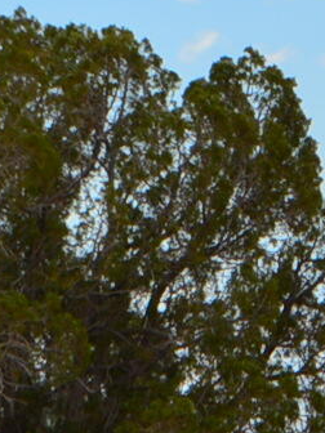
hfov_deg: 2.1
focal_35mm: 707
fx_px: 8854
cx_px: 862
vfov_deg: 2.8
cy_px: 321
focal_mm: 55
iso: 200
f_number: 11
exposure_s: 1/500
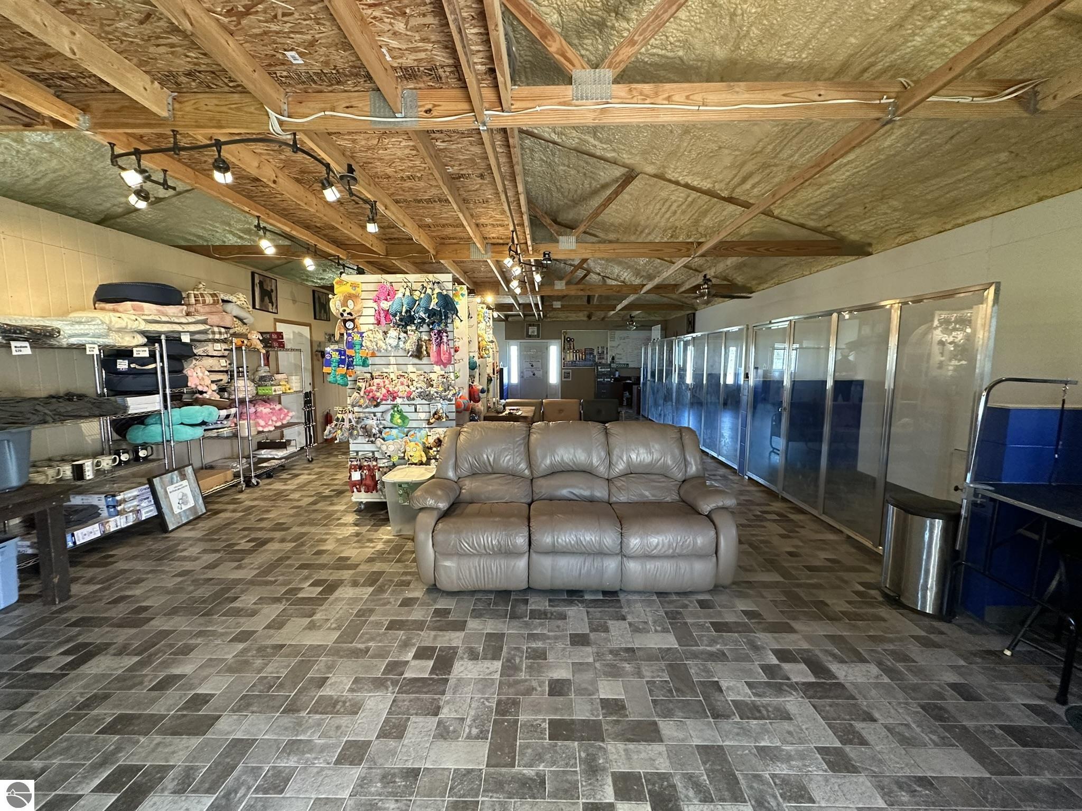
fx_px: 438
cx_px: 541
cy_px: 406
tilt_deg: -5.9
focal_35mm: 14
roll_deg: +0.2
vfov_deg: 85.7
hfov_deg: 102.1
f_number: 2.2
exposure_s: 1/60
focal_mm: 2.22
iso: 400
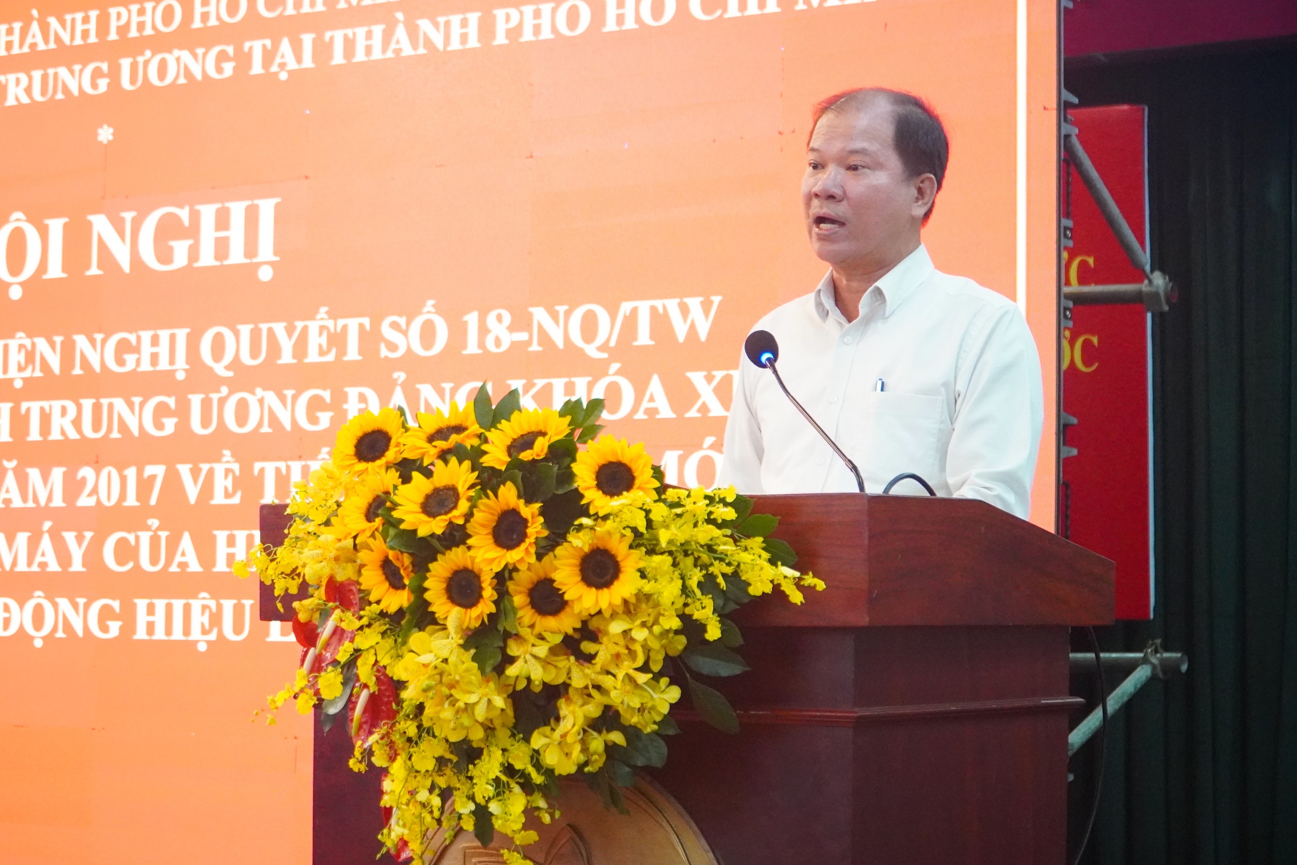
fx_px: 2867
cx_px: 586
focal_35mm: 80
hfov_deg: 25.5
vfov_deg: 17.2
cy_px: 394
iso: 6400
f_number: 4
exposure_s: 1/250
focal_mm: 47
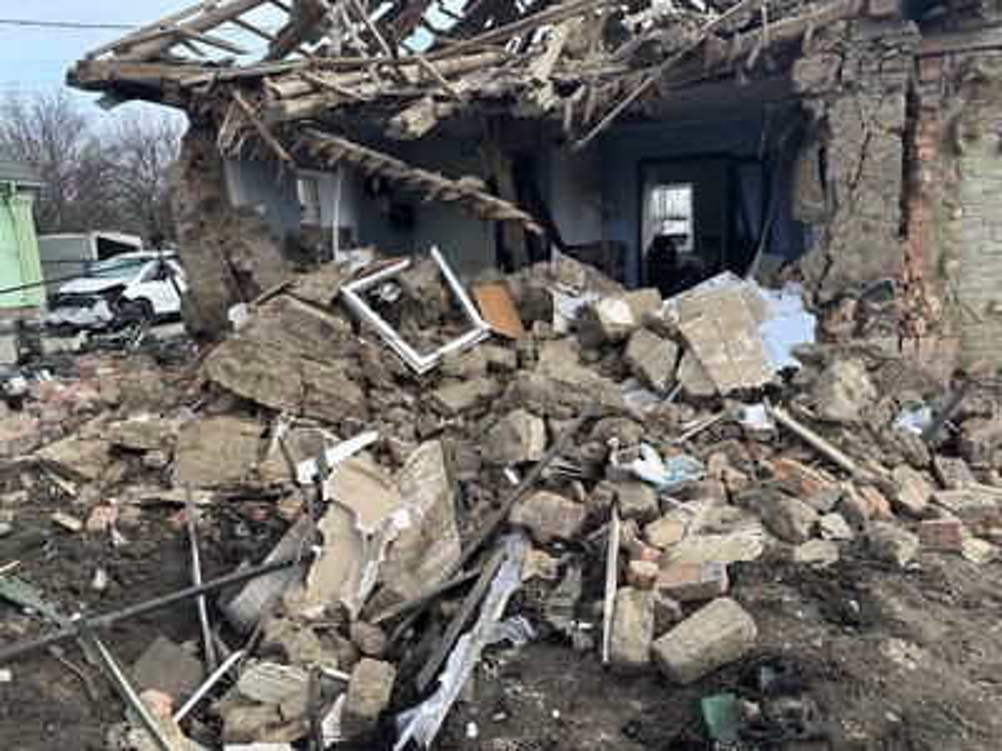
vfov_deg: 56.8
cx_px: 501
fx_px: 695
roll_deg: +2.3
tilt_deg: -10.6
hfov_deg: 71.6
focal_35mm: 24
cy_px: 376
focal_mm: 6.86
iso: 80
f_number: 1.78
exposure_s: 1/1289
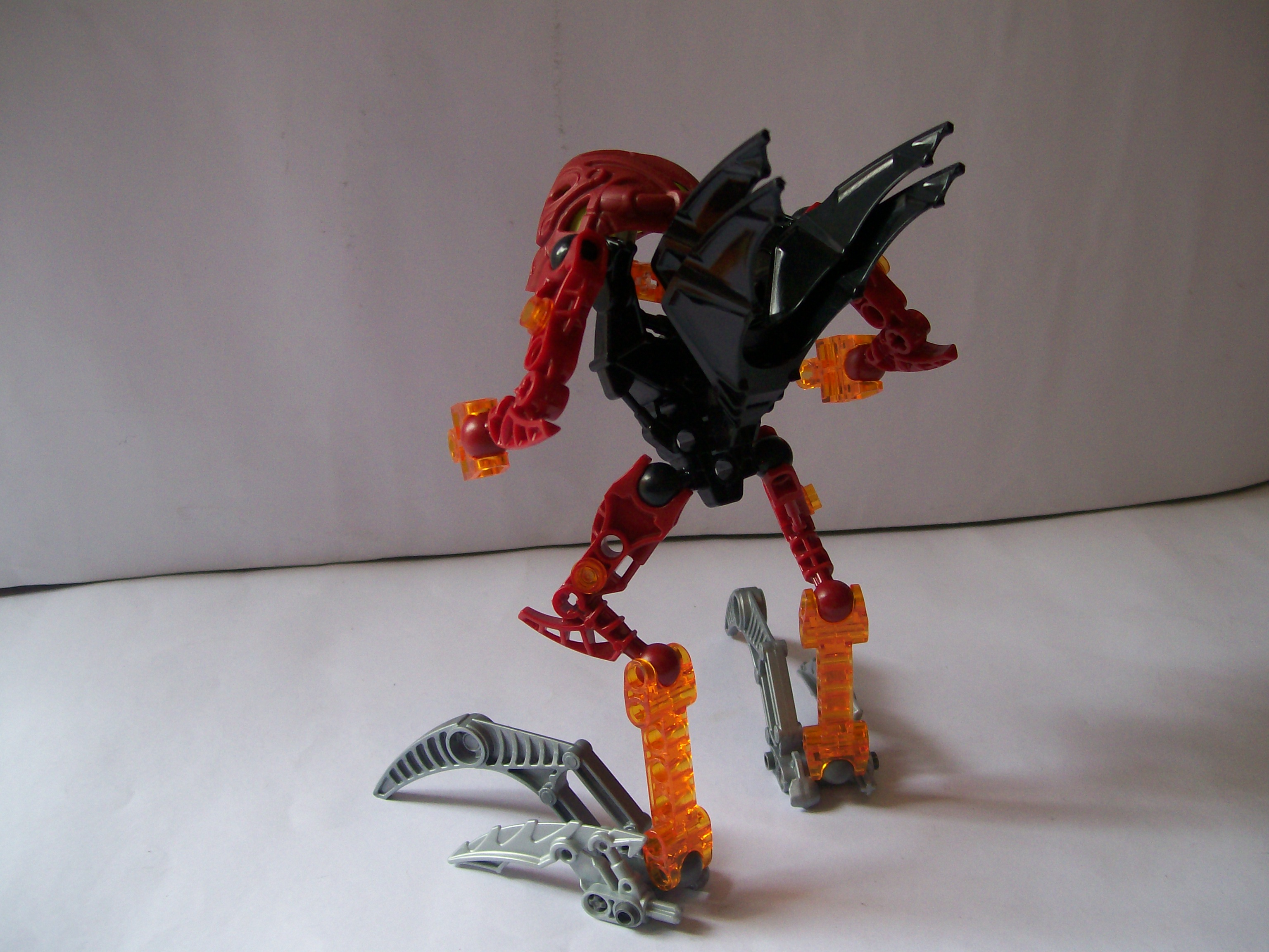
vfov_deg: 39.7
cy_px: 476
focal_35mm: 36
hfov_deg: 51.4
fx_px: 1320
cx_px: 634
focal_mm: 6
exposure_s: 1/75.6
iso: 80
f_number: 2.7
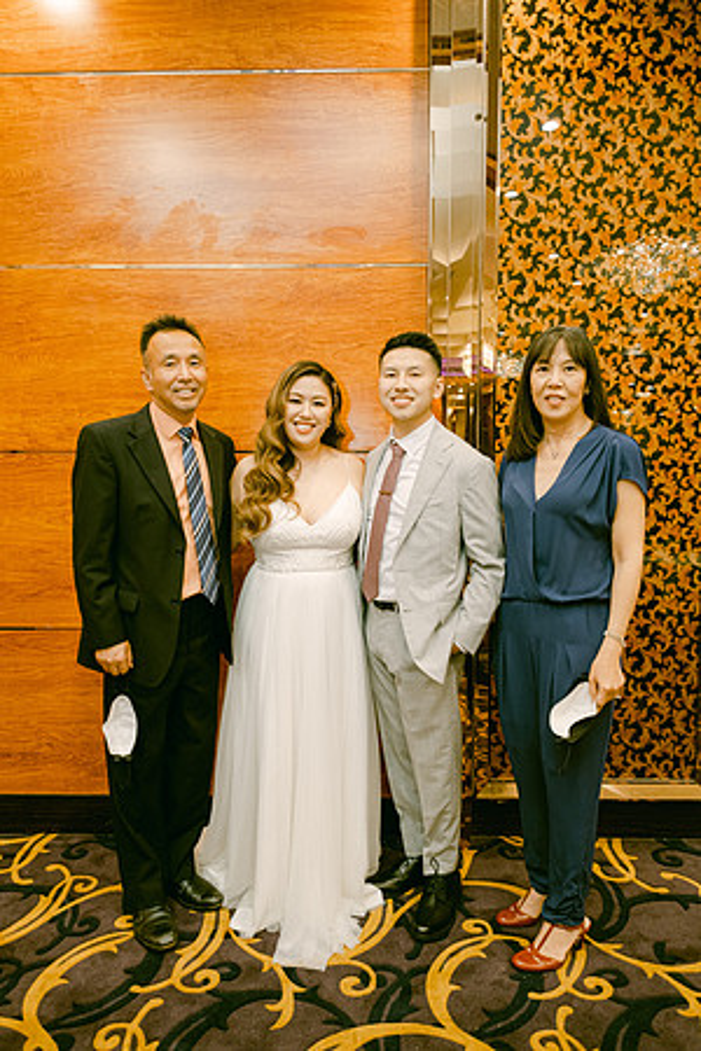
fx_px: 701
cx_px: 350
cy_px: 526
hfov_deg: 53.1
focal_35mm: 24
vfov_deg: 73.7
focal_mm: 16
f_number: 2.8
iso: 800
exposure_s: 1/125
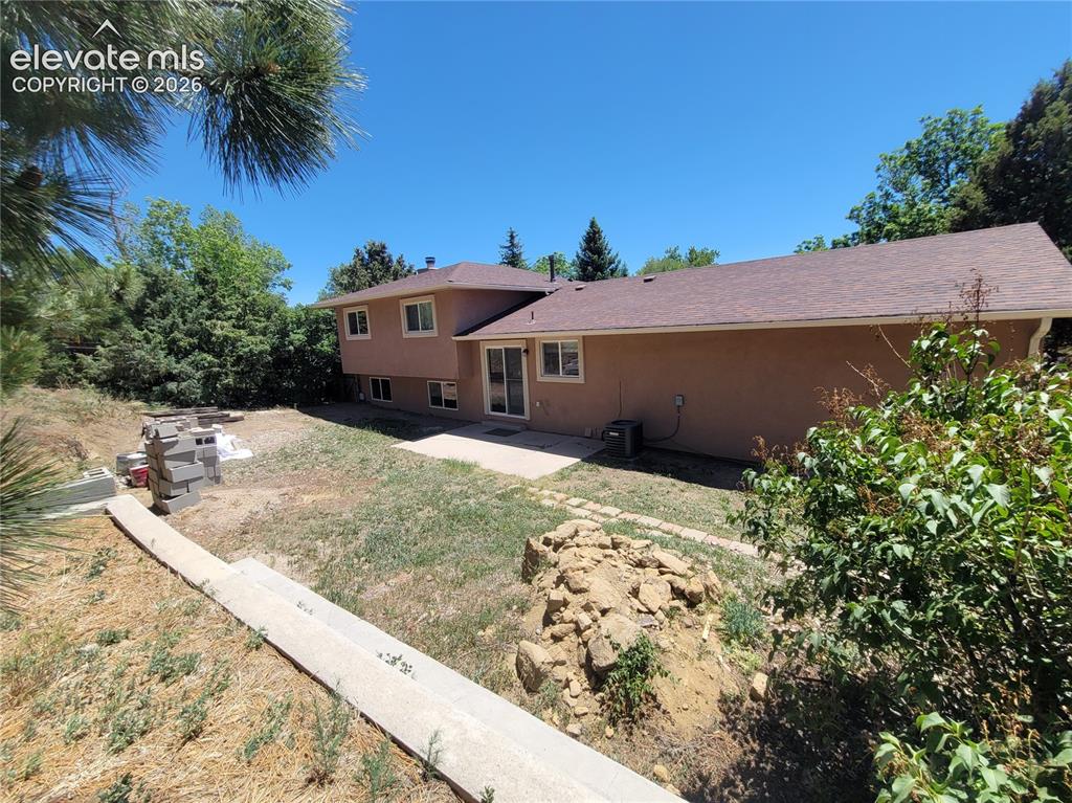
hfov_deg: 106.2
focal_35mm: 13
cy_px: 402
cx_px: 536
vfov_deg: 89.9
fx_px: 402
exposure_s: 1/1269
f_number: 2.2
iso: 50
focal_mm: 2.2
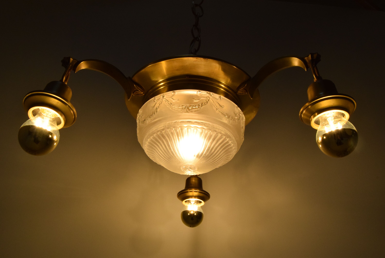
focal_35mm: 28
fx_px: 305
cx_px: 192
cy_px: 129
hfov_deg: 64.5
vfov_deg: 45.7
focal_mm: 19
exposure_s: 1/100
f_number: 22
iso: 1600
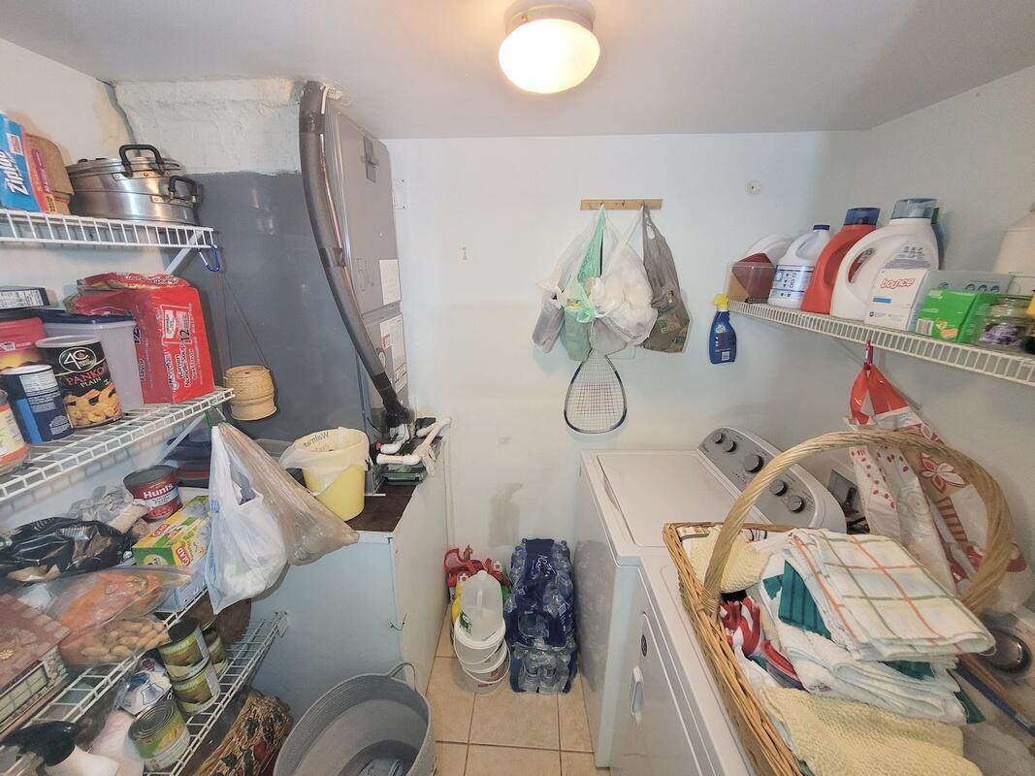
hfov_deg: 106.2
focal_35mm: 13
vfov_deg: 89.9
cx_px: 518
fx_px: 389
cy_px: 388
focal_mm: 1.74
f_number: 2.2
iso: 250
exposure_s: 1/50
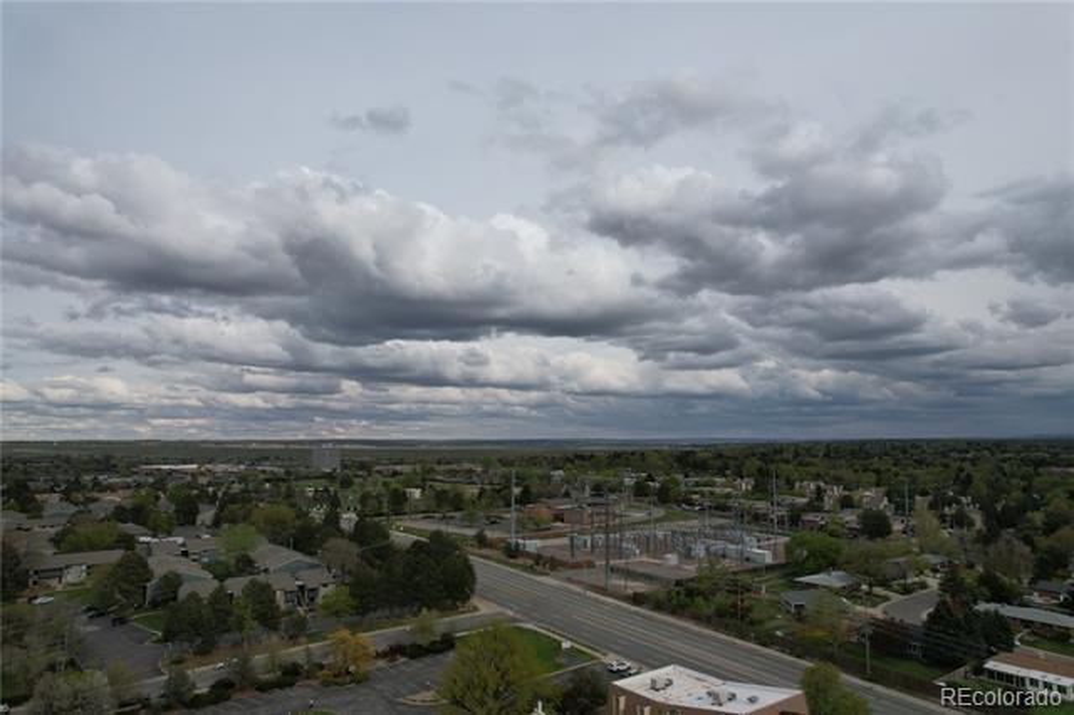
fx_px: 656
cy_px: 358
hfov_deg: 78.6
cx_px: 537
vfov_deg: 57.2
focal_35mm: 22
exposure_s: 1/3000
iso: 100
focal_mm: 8.38
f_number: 2.8
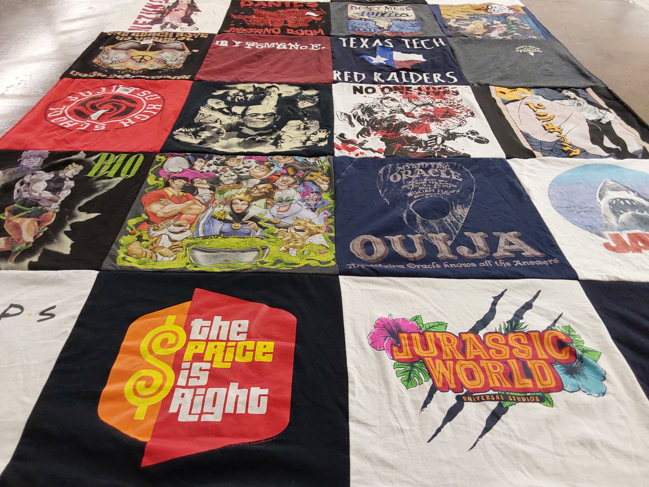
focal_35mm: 28
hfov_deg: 63.4
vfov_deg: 49.7
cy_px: 244
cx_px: 324
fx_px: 525
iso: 125
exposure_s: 1/60
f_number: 1.9
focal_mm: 2.91
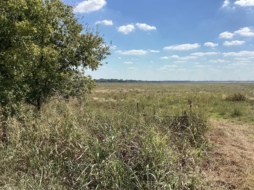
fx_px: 227
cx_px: 127
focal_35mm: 31
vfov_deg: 45.4
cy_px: 95
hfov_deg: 58.4
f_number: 2.4
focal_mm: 3.3
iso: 25
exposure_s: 1/2203
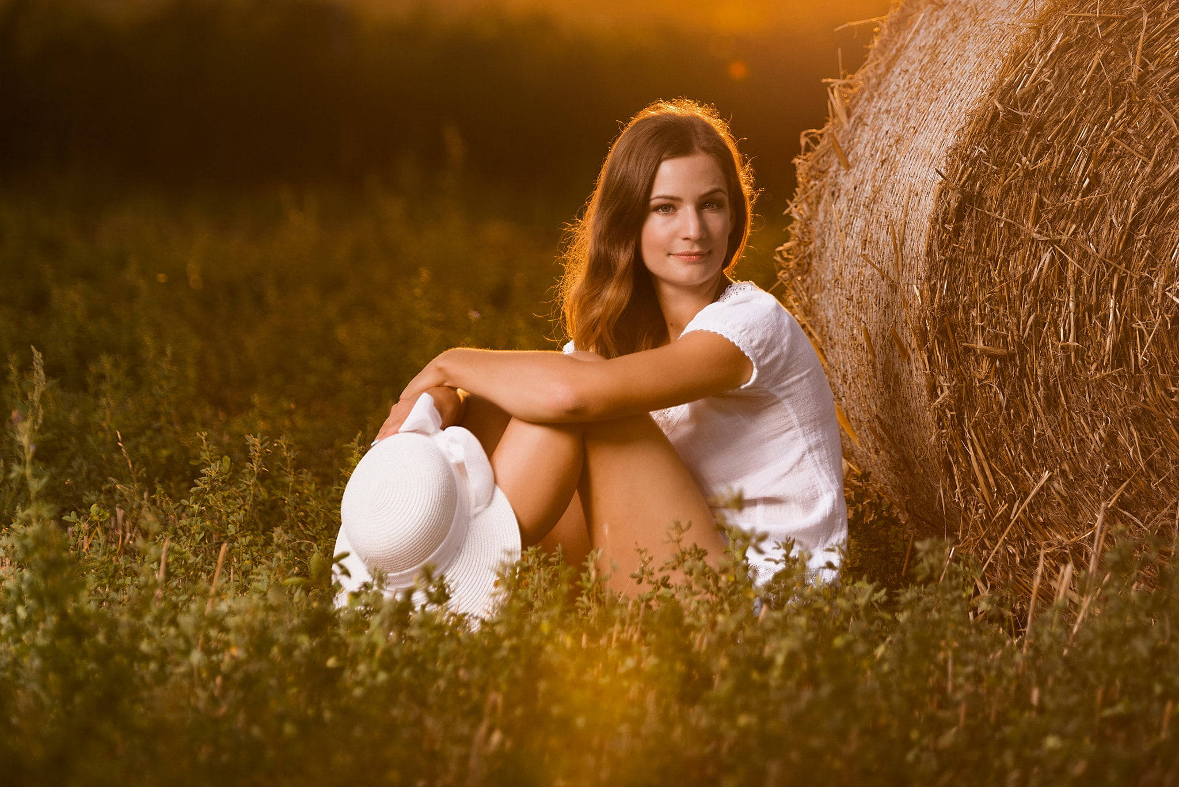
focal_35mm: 135
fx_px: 4423
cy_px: 394
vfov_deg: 10.2
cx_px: 590
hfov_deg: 15.2
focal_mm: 135
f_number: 2.8
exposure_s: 1/500
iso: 100
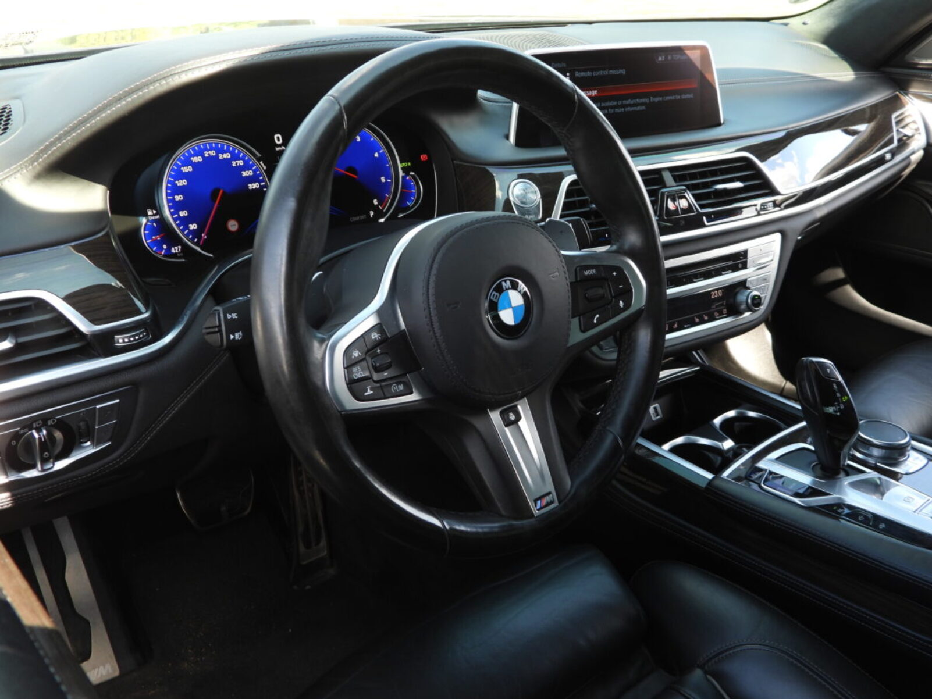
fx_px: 862
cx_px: 466
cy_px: 350
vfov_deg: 44.2
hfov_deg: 56.8
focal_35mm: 32
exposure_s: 1/100
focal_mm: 5.8
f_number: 3.2
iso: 100
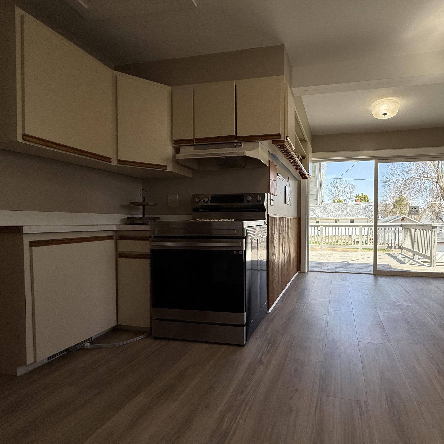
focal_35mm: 17
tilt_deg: -1.2
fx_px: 247
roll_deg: -0.7
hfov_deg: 81.4
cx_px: 293
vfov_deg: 84.0
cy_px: 227
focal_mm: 2.22
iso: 64
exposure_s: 1/424
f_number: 2.2
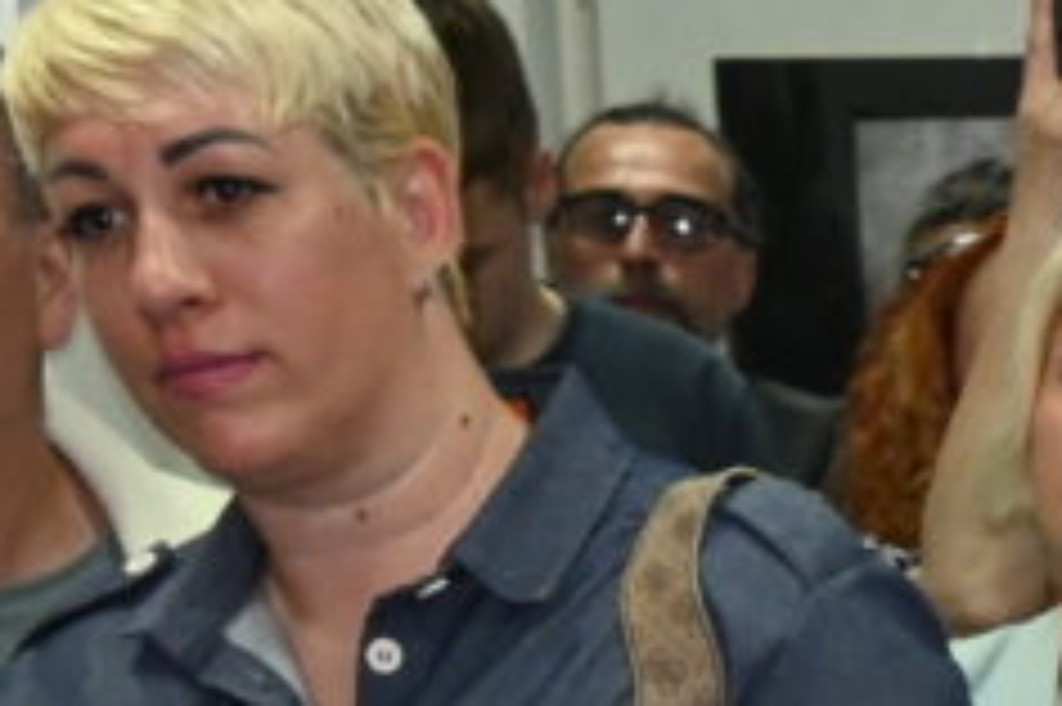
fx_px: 5395
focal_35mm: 183
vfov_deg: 7.2
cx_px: 1980
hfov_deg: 10.5
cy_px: 1491
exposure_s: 1/100
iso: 1600
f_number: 5.6
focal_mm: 18
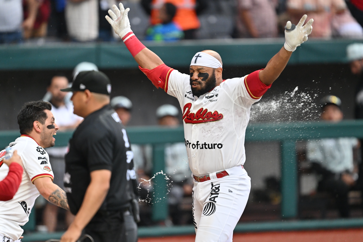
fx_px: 5646
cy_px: 121
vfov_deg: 2.5
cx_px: 182
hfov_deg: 3.7
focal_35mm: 560
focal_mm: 560
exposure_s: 1/1250
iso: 2500
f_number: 4
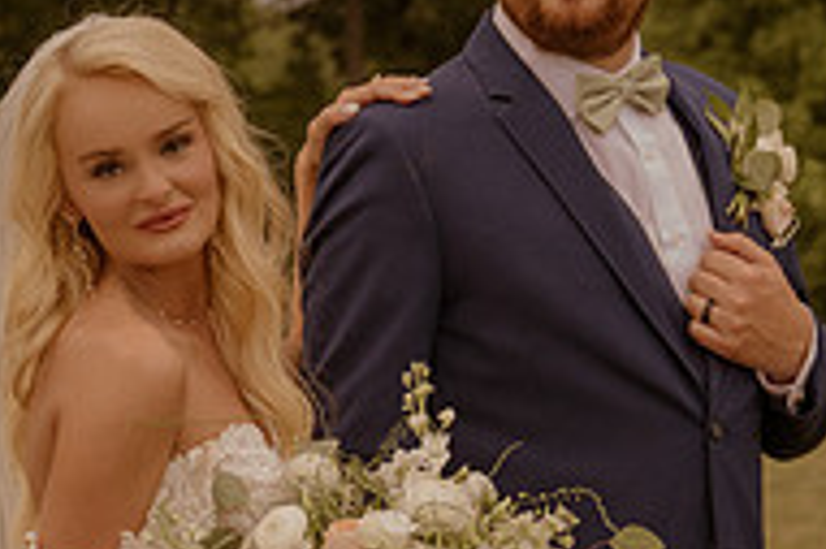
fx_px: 4241
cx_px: 376
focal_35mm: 185
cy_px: 640
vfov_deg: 7.4
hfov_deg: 11.1
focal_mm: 41
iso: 1000
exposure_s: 1/1250
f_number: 3.2
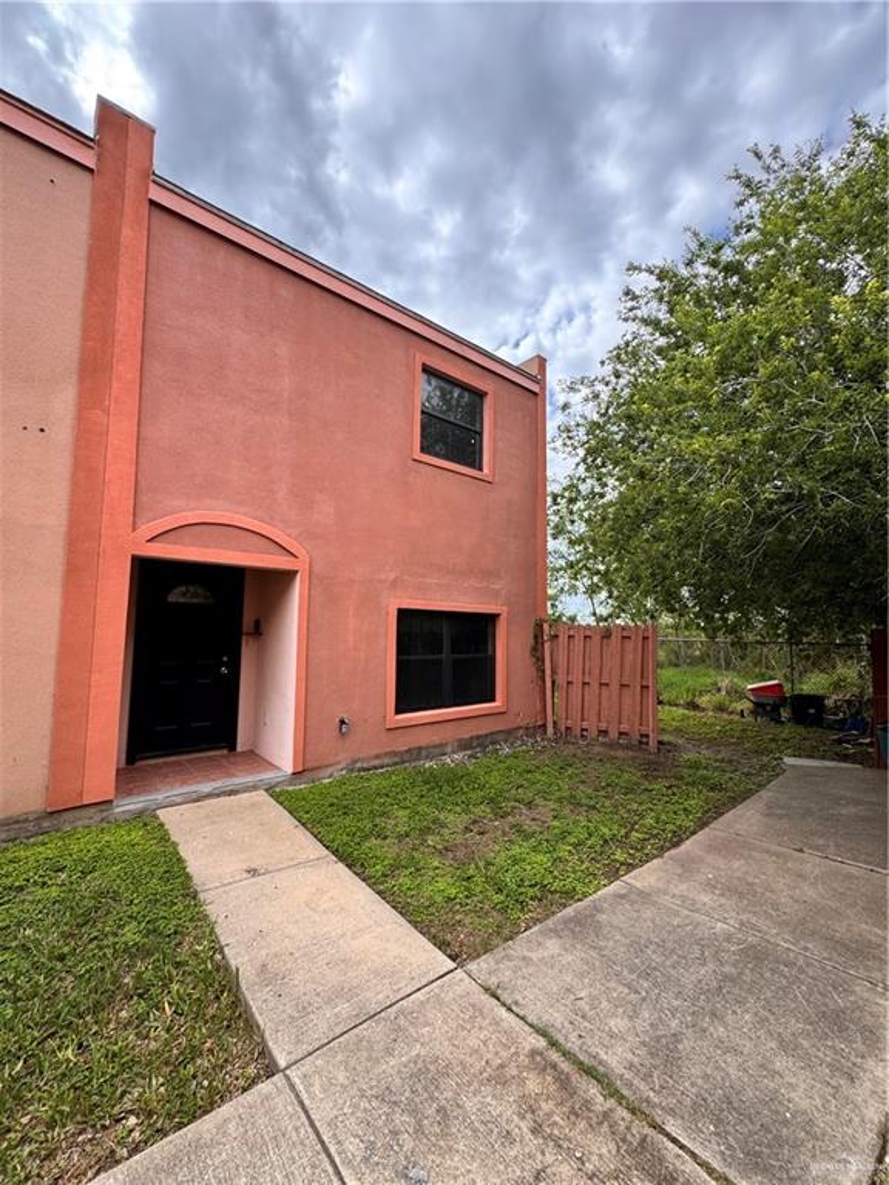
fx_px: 479
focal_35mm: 14
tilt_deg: +5.0
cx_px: 444
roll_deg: -0.2
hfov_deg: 85.7
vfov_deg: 102.1
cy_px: 592
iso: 40
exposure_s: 1/473
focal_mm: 2.22
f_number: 2.2
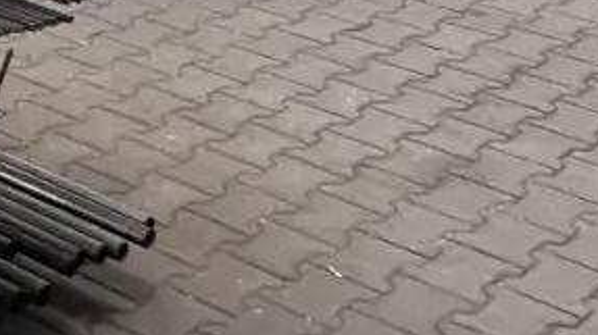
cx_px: -392
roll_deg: +1.7
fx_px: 1616
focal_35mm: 102
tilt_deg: -8.4
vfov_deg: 11.0
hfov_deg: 17.9
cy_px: -295
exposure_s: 1/121
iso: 320
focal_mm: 2.22
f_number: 2.2
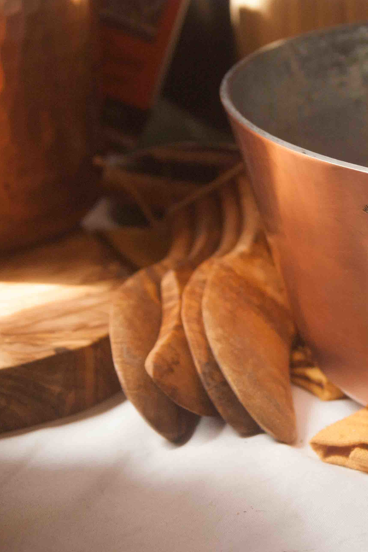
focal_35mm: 135
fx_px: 2070
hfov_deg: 10.1
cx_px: 342
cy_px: 276
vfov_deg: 15.2
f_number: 7.1
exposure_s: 1/200
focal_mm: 60
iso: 400
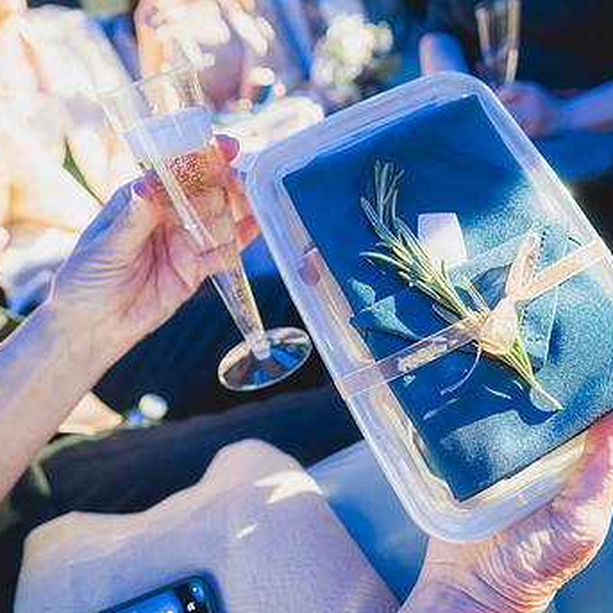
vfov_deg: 60.9
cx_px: 348
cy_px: 287
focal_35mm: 26
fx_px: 521
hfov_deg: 60.7
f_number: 2.8
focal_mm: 18
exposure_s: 1/125
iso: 3200
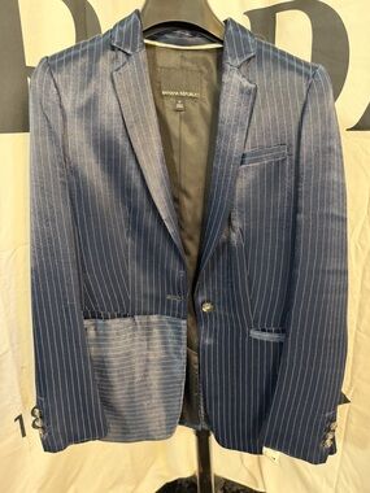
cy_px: 246
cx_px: 185
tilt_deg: -17.6
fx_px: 342
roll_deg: +1.7
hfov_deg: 56.8
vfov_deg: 71.6
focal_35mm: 24
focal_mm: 6.76
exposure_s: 1/40
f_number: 1.78
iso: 800
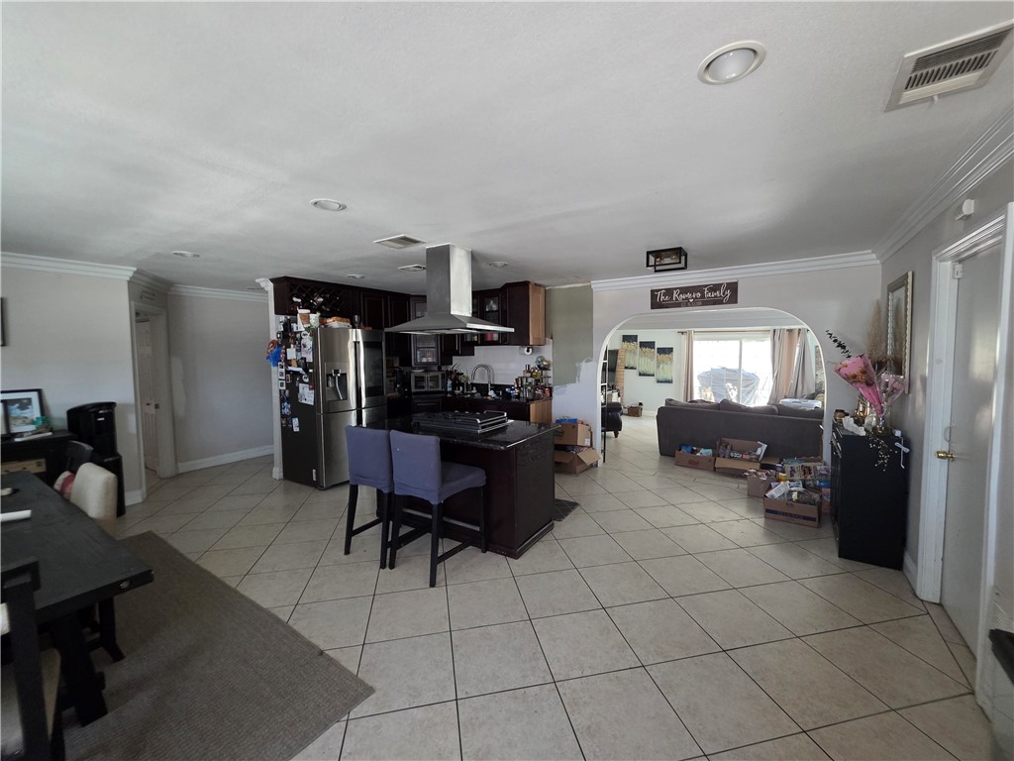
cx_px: 507
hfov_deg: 106.2
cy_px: 380
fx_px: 381
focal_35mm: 13
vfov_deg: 89.9
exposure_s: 1/60
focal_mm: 2.2
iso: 400
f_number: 1.9
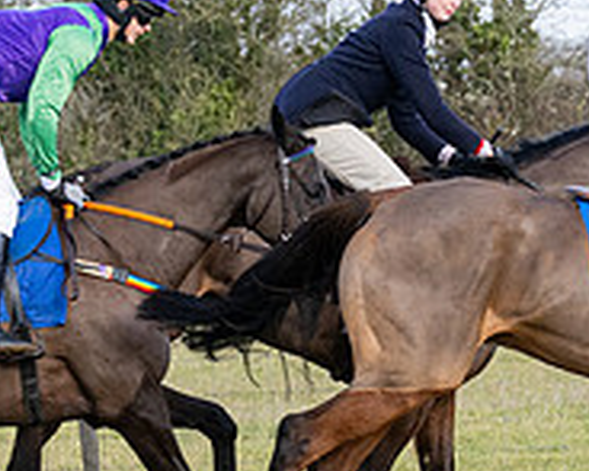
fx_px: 6917
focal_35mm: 397
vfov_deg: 3.9
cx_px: 88
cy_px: 468
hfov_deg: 4.9
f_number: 5
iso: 400
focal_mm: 77
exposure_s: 1/1000
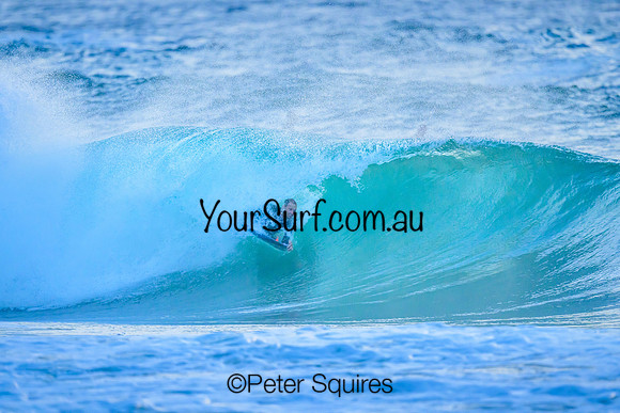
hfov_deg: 2.6
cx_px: 310
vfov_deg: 1.7
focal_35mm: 800
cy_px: 206
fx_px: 13780
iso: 3200
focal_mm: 800
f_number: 6.3
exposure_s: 1/2500
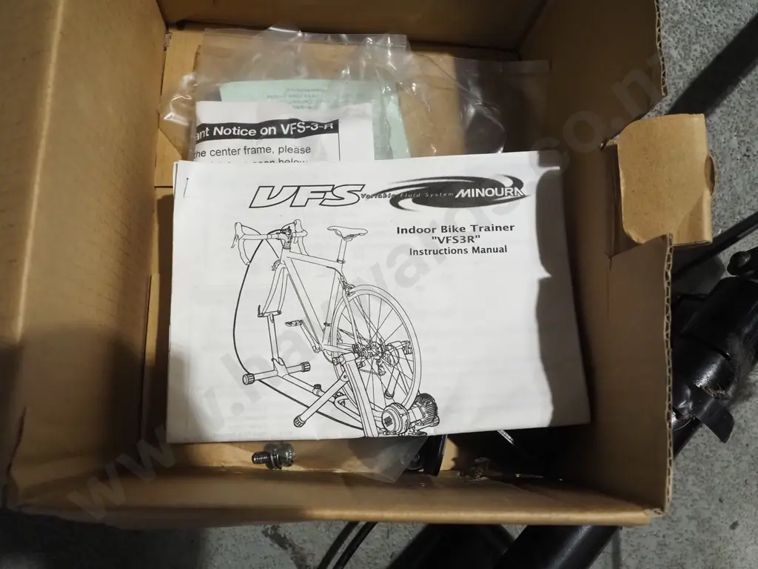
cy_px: 284
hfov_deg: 60.0
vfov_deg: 46.8
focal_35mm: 30
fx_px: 657
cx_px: 379
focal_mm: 15
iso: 2500
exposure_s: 1/200
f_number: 5.6
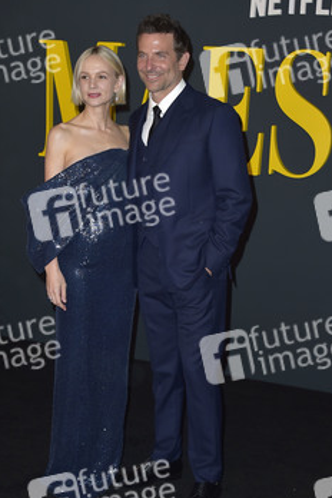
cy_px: 279
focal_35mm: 46
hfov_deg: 29.2
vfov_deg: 42.7
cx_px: 144
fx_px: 636
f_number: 6.3
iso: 320
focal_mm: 40
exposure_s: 1/250
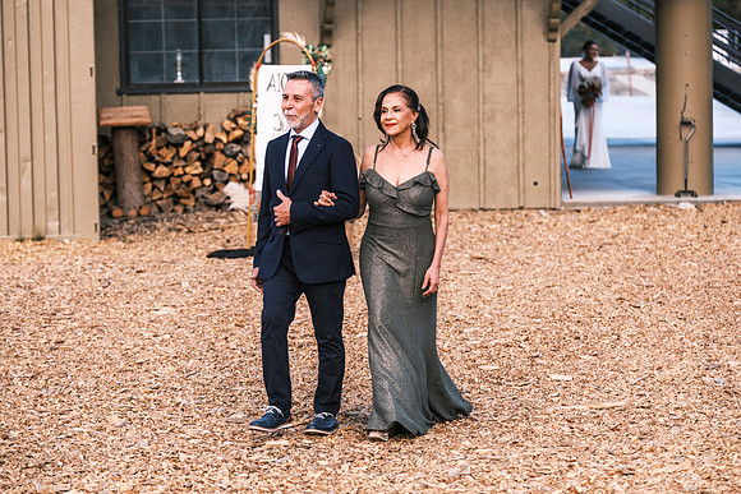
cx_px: 370
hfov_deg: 15.6
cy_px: 247
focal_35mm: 131
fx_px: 2697
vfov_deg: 10.5
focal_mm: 87.1
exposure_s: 1/950
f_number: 2.8
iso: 400
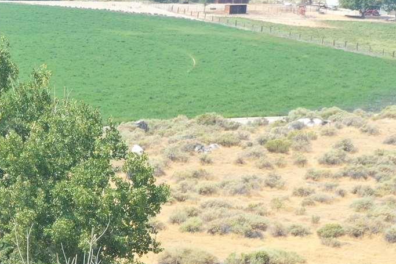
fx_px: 1386
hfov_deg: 15.6
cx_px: -101
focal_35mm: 126
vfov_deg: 10.5
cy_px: 384
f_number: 6.3
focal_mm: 10.26
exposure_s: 1/160
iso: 100
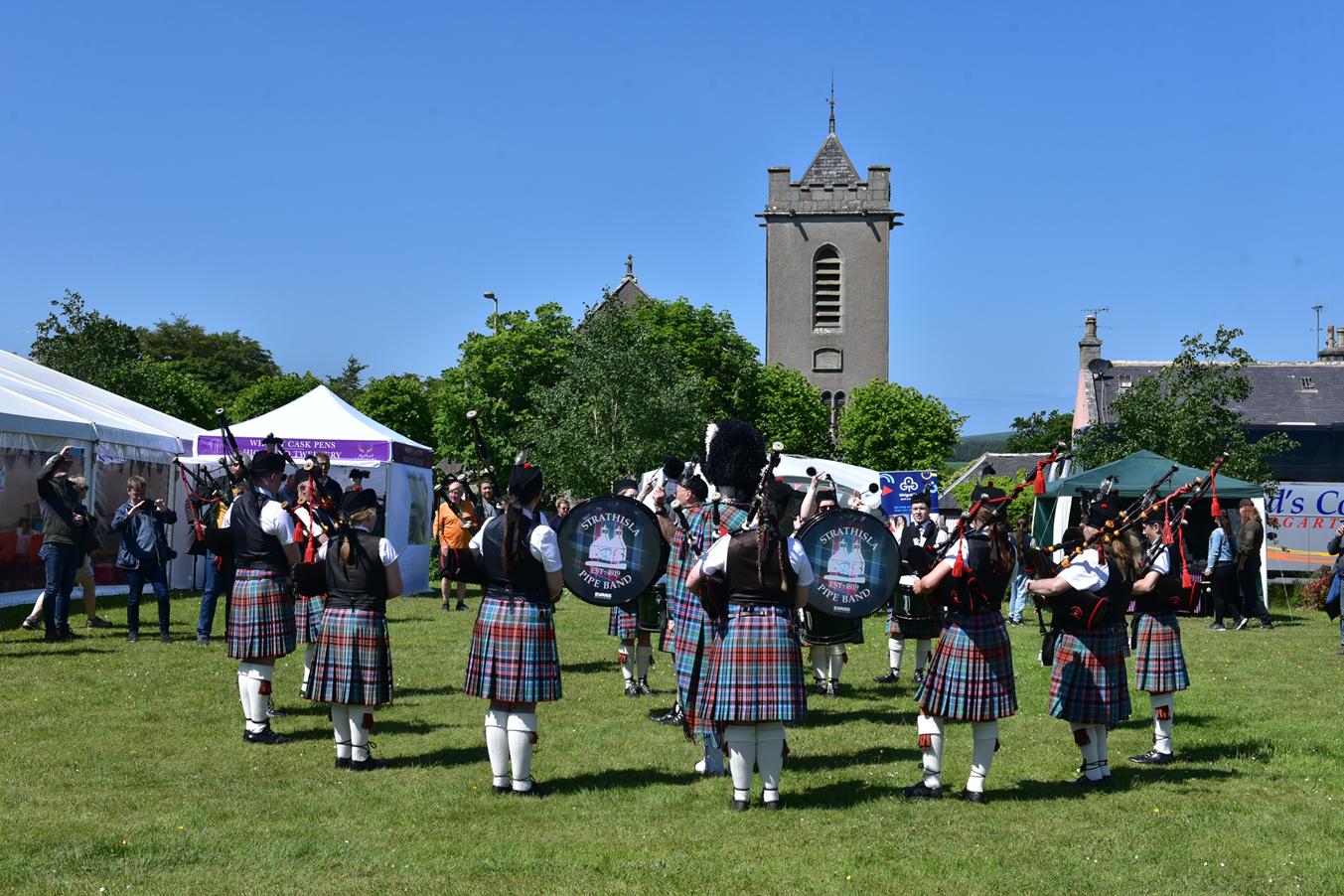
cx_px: 672
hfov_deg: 41.1
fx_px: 1792
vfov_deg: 28.1
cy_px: 448
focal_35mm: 48
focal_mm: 48
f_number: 11
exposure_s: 1/400
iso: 250
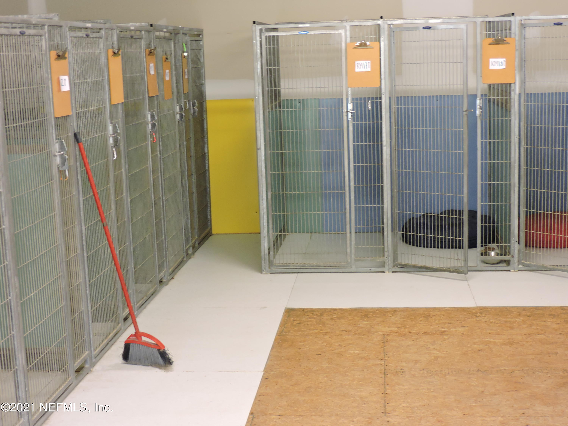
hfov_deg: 34.9
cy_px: 213
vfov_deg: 26.6
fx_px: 902
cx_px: 284
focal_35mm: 55
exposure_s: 1/15
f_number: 3.7
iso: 450
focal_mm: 9.8
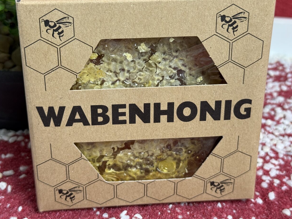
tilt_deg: -29.6
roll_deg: +0.0
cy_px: 87
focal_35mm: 60
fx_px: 506
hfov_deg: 32.2
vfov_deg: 24.4
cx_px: 146
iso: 80
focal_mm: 6.76
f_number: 1.78
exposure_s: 1/50
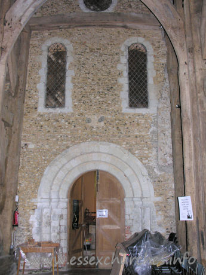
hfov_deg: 40.7
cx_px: 103
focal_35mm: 35
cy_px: 138
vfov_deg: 52.6
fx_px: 278
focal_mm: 8.9
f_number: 2.8
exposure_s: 1/60.1
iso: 200
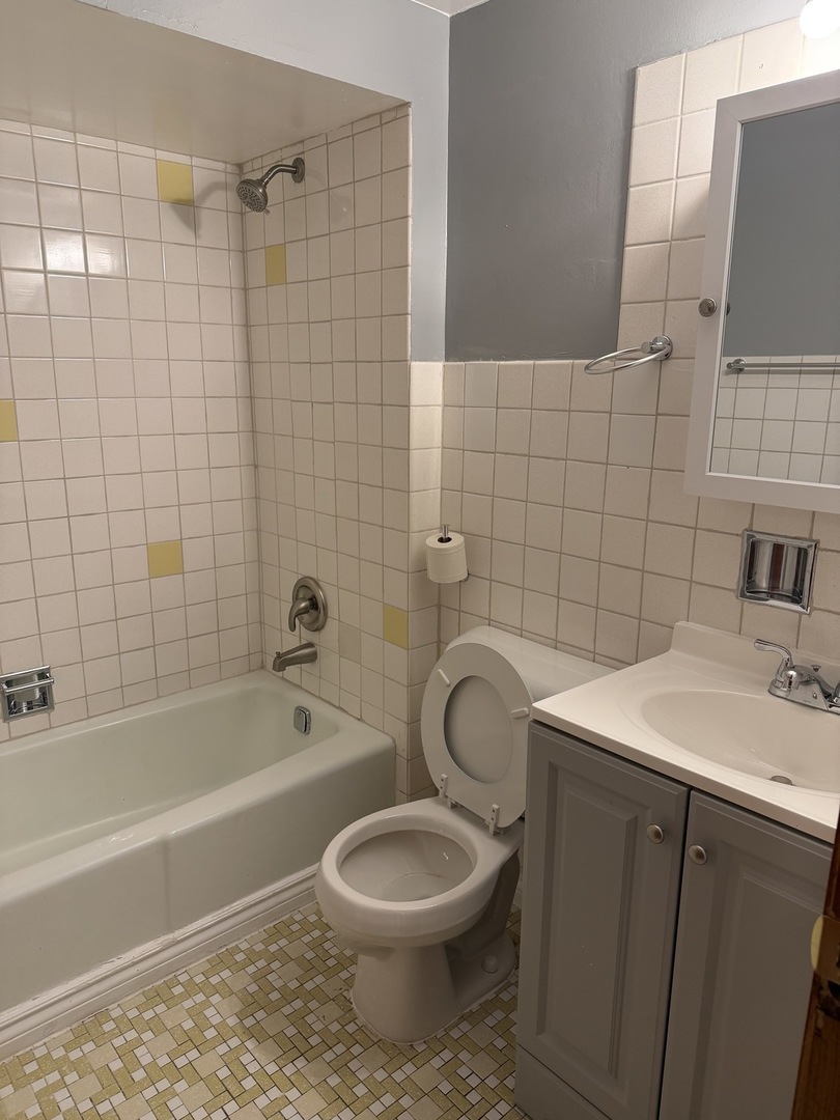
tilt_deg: -14.1
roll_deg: -0.1
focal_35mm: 24
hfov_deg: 56.8
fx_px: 777
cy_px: 560
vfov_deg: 71.6
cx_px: 420
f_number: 1.78
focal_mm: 6.76
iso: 200
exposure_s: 1/120
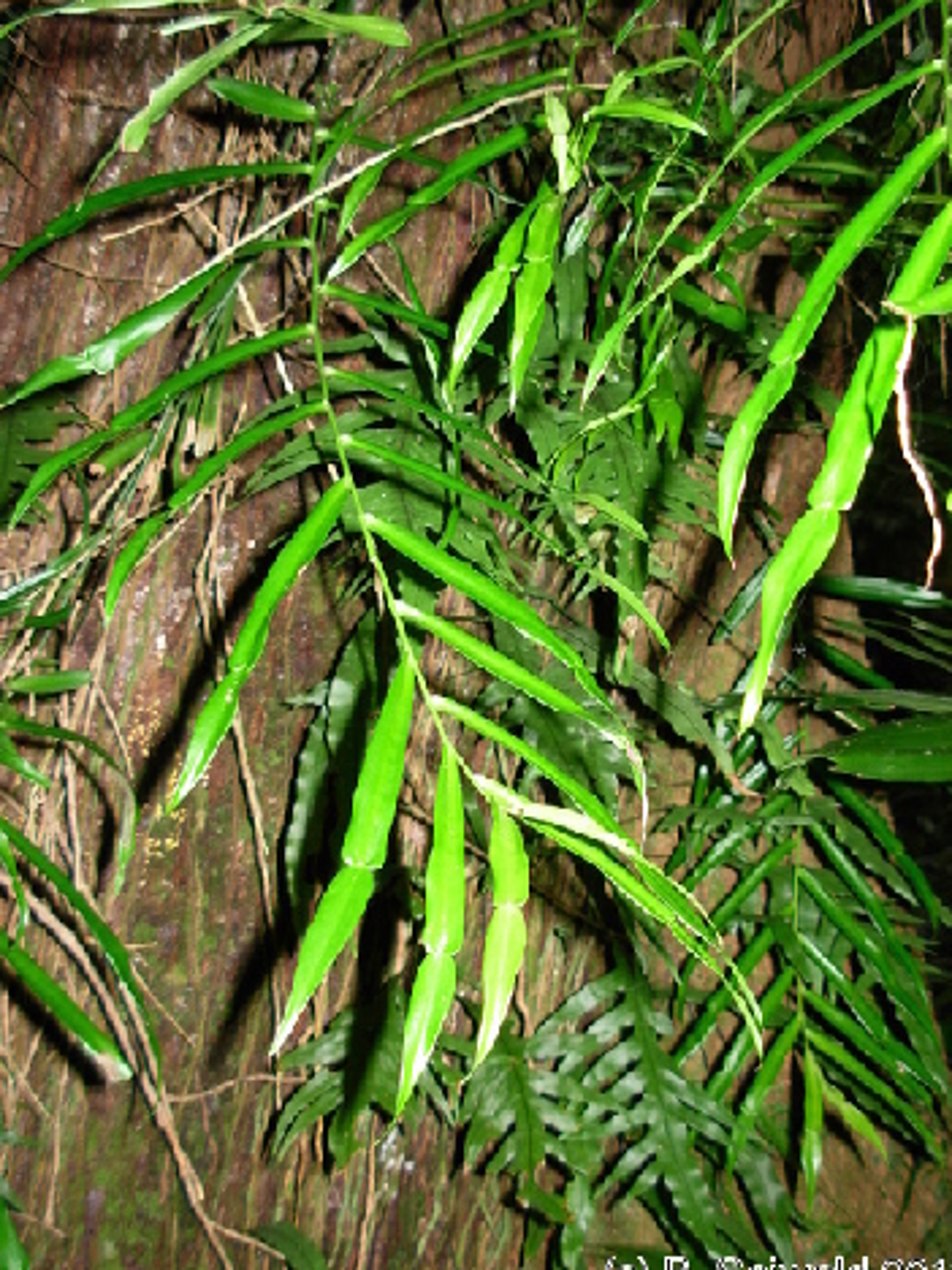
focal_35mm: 39
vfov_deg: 47.9
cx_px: 485
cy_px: 649
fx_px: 1430
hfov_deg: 36.8
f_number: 2.9
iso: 91
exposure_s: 1/26.1
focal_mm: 6.3
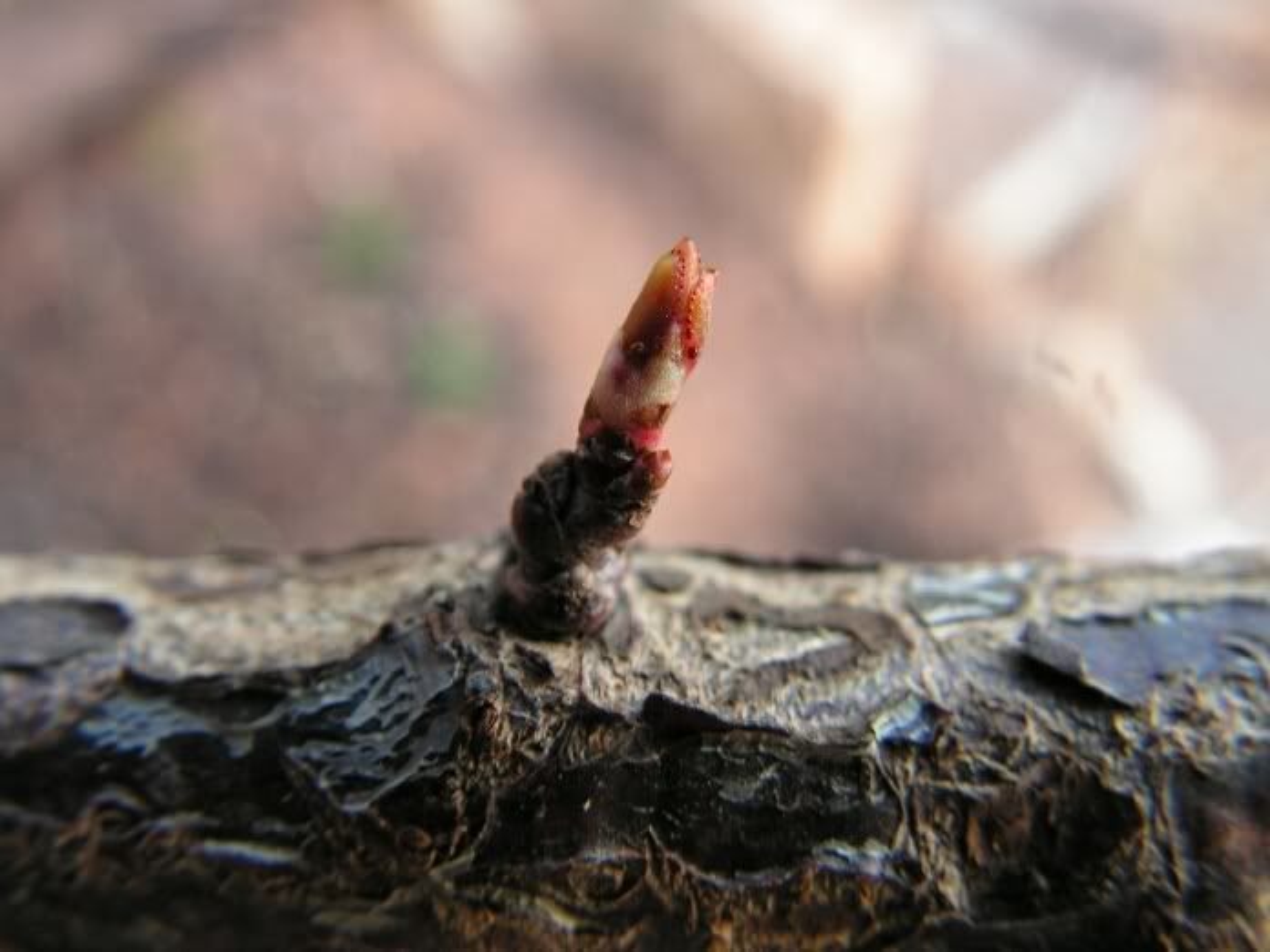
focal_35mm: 36
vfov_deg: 39.7
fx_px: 1321
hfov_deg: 51.4
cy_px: 476
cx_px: 635
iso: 100
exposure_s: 1/40
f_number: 3.2
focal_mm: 6
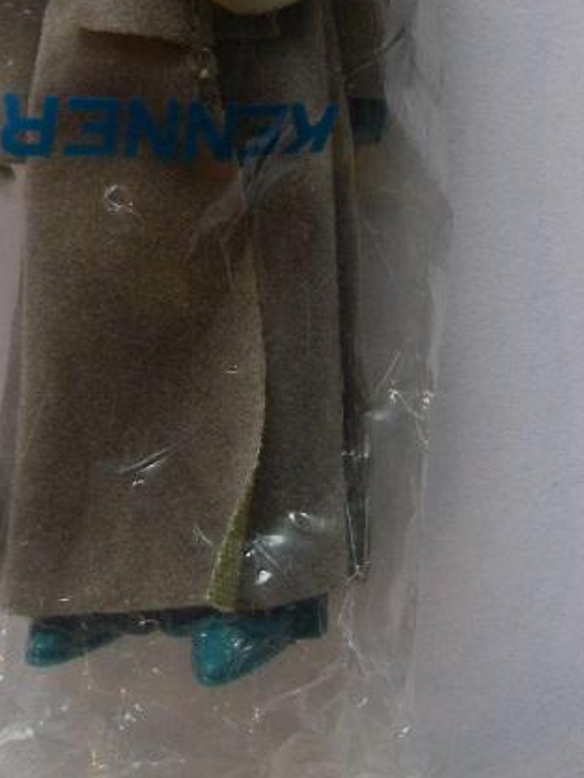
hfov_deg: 19.1
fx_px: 1731
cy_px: 77
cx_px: 187
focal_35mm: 77
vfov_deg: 24.6
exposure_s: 1/50
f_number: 3.3
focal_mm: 6.3
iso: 200
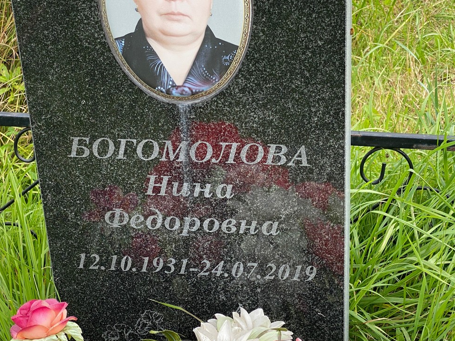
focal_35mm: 77
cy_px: 205
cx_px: 238
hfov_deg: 25.3
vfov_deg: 19.1
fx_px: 1012
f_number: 2
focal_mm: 6
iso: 20
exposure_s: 1/428
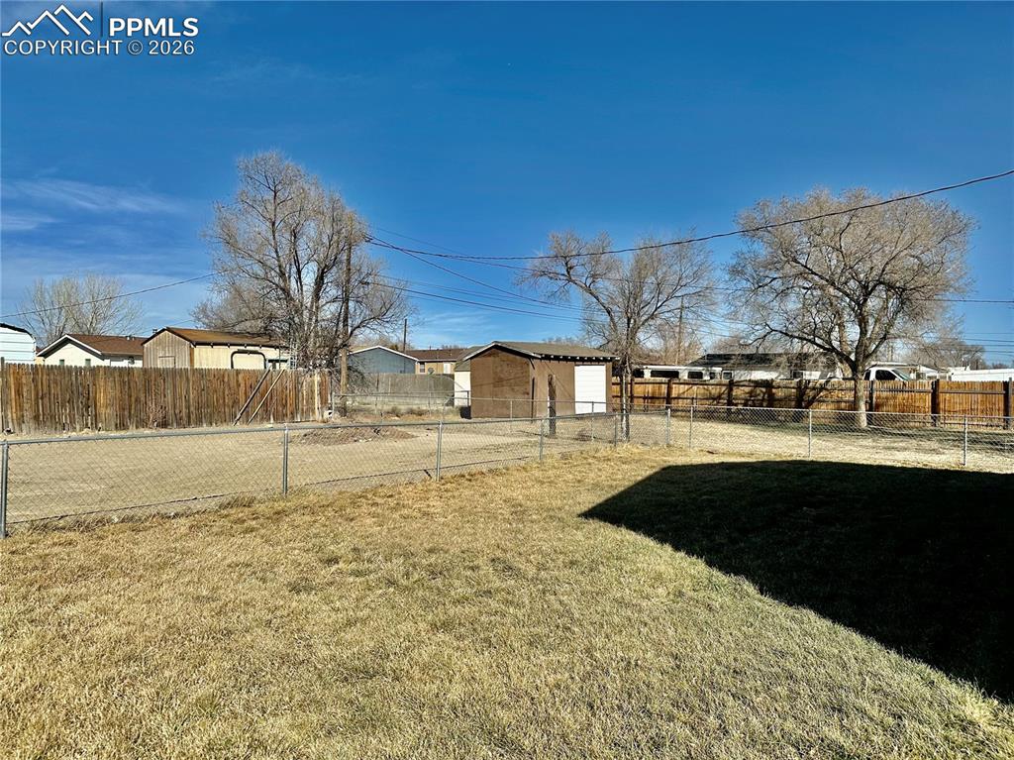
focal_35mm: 24
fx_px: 703
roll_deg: -0.1
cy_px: 380
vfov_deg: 56.8
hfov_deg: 71.6
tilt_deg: -0.8
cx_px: 507
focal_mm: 6.86
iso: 80
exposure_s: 1/6211
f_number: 1.78
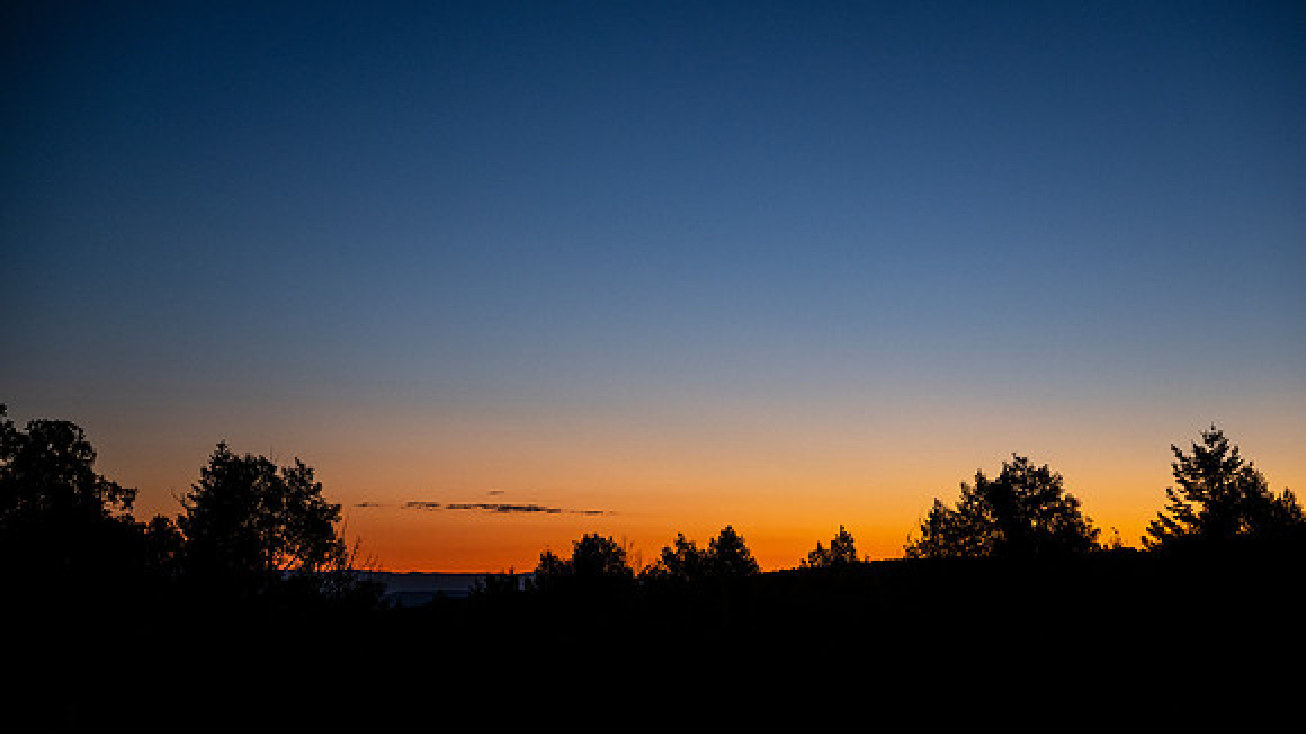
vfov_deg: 16.2
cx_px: 665
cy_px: 367
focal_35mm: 75
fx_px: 2586
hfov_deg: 28.3
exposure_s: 1/100
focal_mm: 70
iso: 2000
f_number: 2.8
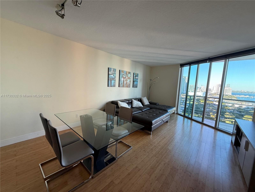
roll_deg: -2.6
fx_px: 103
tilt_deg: -6.2
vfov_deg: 85.7
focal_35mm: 14
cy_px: 96
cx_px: 128
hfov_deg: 102.1
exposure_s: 1/120
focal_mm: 2.22
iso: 100
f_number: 2.2
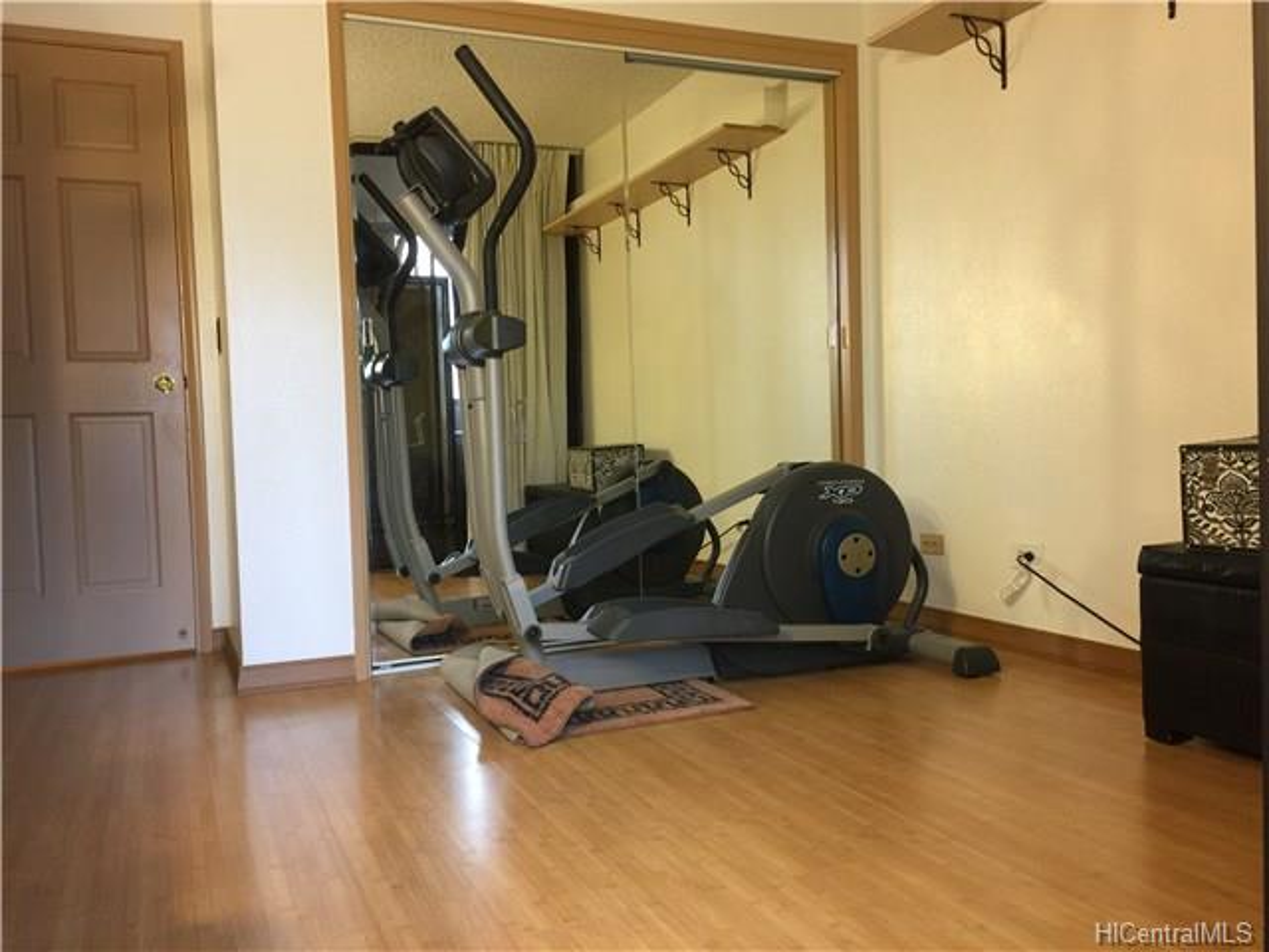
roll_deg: +1.6
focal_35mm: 29
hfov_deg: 61.7
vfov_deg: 48.2
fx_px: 1063
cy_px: 476
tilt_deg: -1.5
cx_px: 634
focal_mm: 4.15
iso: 64
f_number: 2.2
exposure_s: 1/15
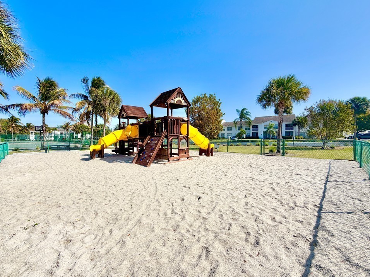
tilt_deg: -3.4
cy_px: 141
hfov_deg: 98.2
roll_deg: +1.0
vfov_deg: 81.7
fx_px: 160
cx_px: 183
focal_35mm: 15
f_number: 2.2
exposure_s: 1/1431
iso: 20
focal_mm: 2.22
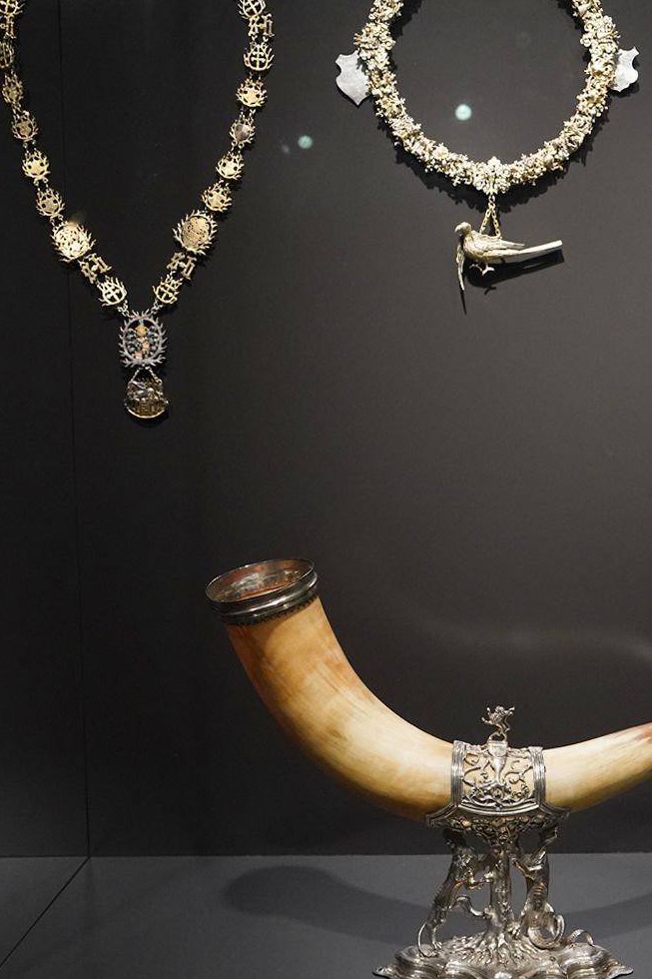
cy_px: 489
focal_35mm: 49
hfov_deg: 27.2
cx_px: 483
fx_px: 1332
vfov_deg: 40.4
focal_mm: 24
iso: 3200
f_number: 4
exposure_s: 1/80
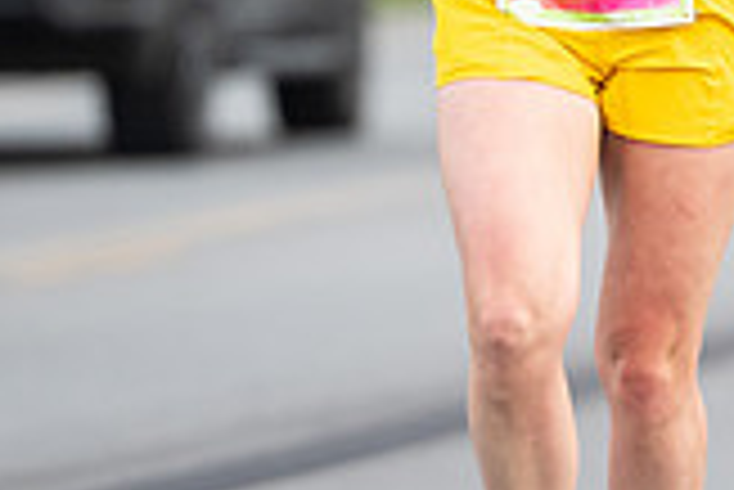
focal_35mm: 900
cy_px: 83
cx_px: 716
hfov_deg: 2.3
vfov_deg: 1.5
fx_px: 18366
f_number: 4.5
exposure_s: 1/800
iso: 500
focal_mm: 200
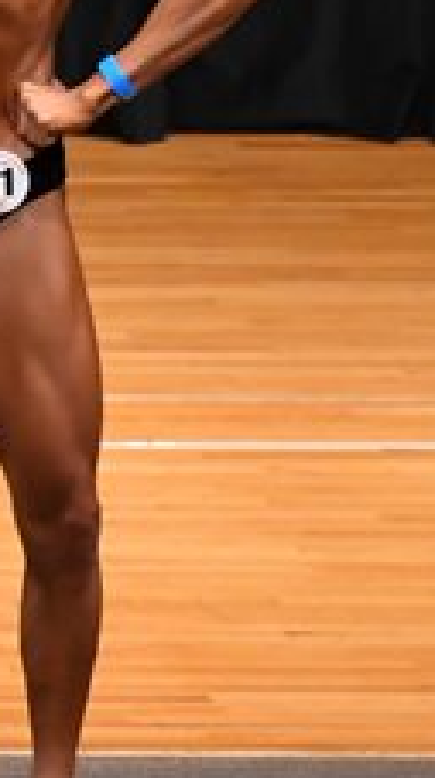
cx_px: -608
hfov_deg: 1.6
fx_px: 15998
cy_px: 322
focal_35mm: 777
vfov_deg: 2.8
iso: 5000
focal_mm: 145
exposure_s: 1/400
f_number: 5.6
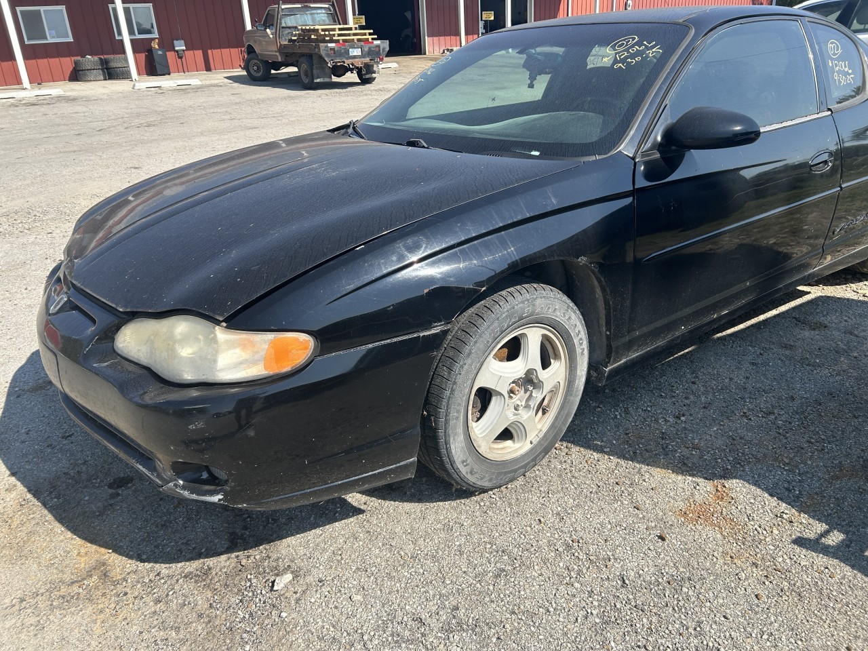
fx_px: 652
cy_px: 326
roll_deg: +3.3
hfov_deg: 67.3
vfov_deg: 53.1
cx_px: 434
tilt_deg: -20.3
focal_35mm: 26
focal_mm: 5.7
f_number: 1.5
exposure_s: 1/2762
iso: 50
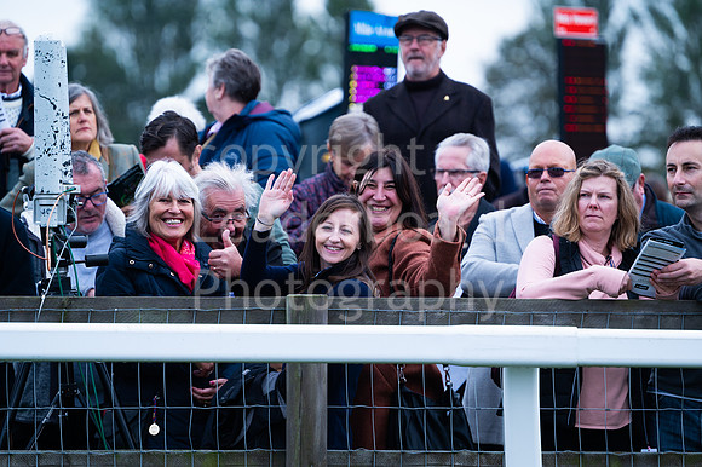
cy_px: 234
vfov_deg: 6.0
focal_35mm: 230
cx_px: 351
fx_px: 4482
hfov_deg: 9.0
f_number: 4
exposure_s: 1/1250
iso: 400
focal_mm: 230
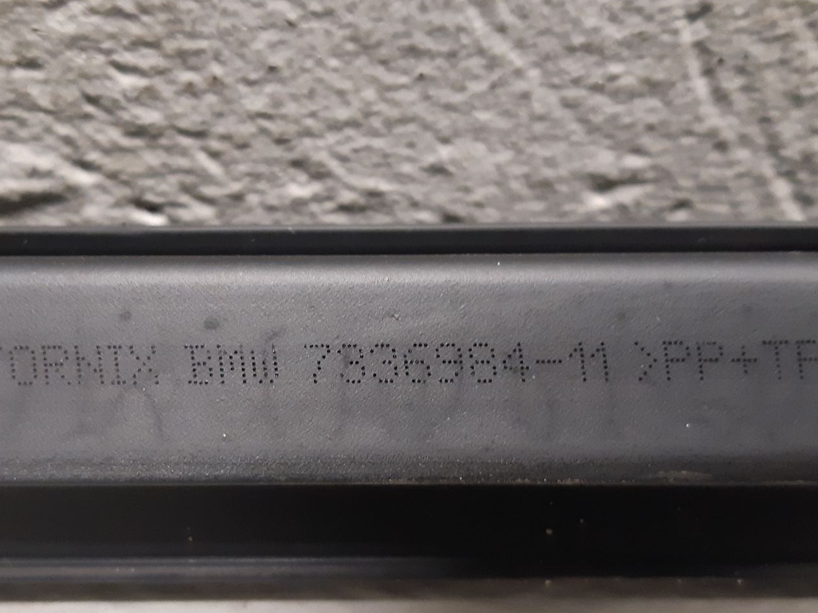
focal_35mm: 42
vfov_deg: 34.3
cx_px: 358
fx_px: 992
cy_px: 356
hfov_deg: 44.7
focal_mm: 3.93
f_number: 1.7
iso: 320
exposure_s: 1/25
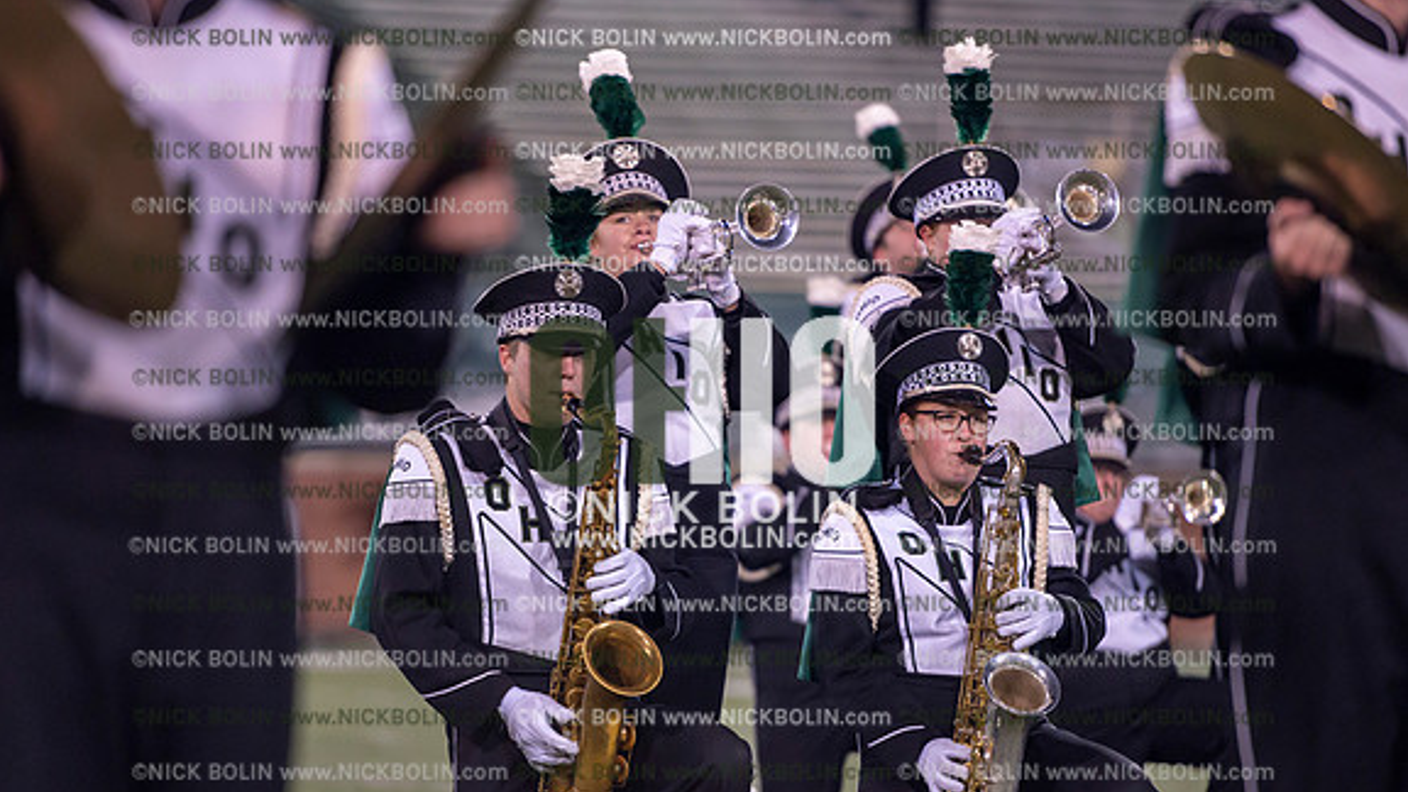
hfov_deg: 10.2
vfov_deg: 5.8
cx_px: 702
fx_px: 7878
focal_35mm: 211
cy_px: 434
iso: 2500
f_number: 2.8
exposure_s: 1/1250
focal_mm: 200
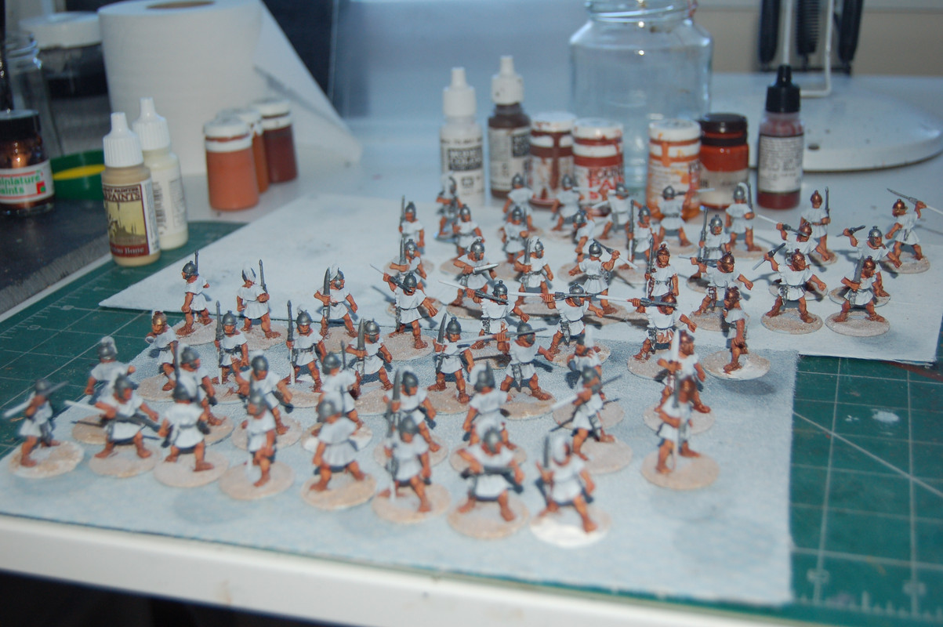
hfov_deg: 42.4
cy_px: 314
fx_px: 1217
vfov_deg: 28.9
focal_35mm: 46
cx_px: 472
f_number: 4.5
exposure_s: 1/60
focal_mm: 31
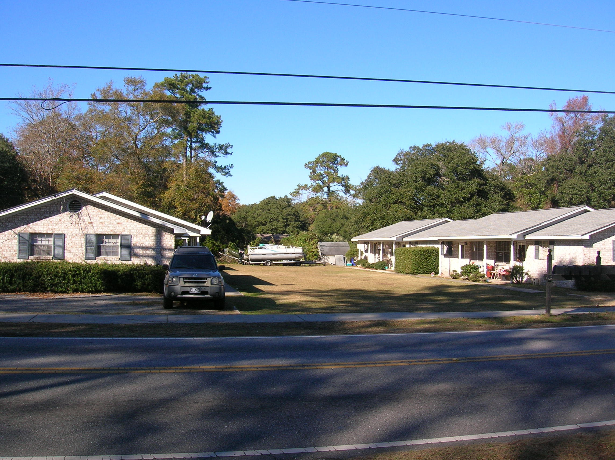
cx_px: 308
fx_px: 604
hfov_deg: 54.0
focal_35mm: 34
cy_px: 230
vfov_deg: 41.7
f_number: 4.9
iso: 50
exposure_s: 1/252
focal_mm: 5.7
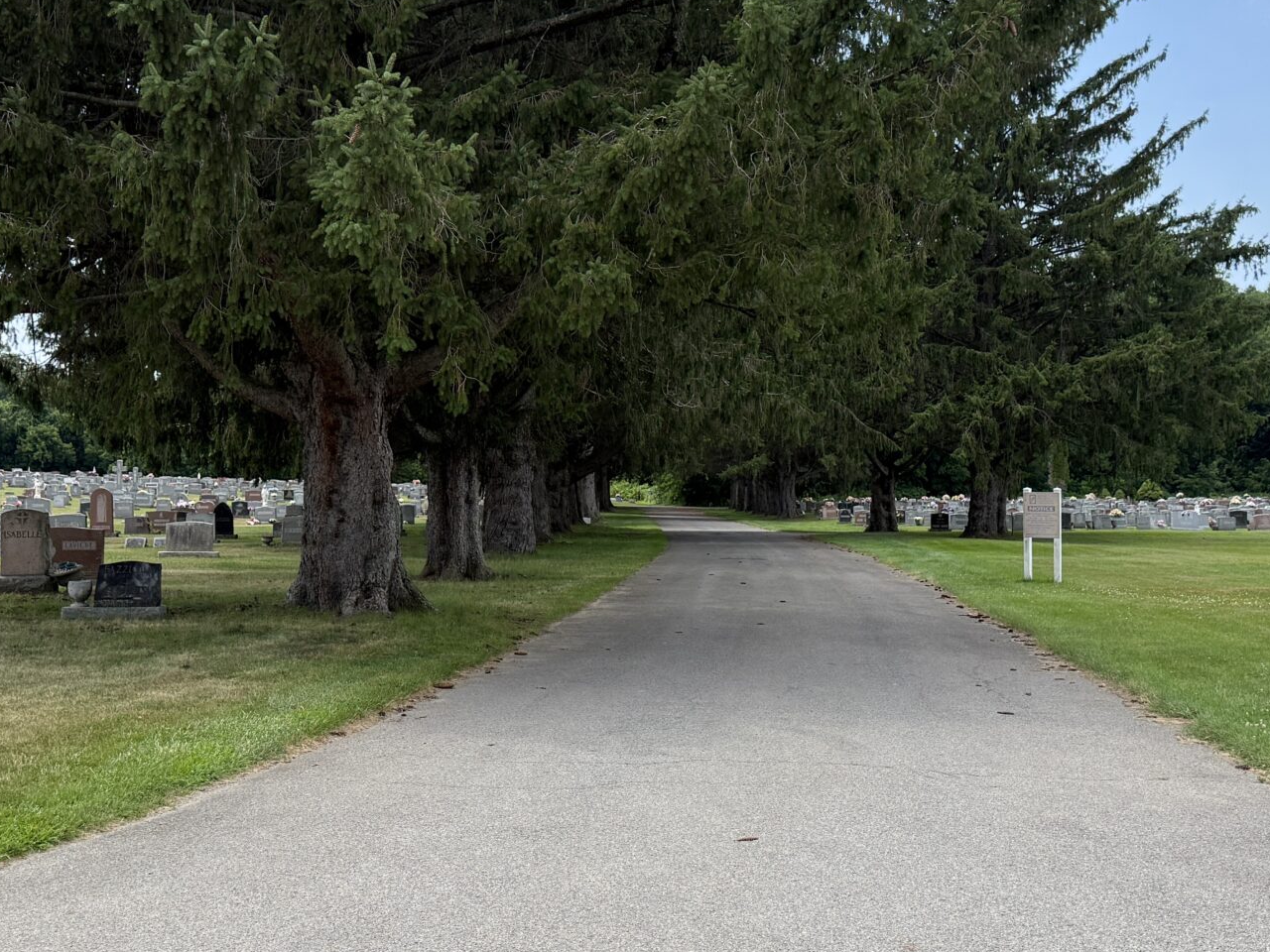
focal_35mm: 48
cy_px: 416
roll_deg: -0.1
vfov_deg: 30.2
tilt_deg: +2.3
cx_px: 593
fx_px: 1761
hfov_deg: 39.6
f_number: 1.78
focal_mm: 6.76
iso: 100
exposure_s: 1/2801
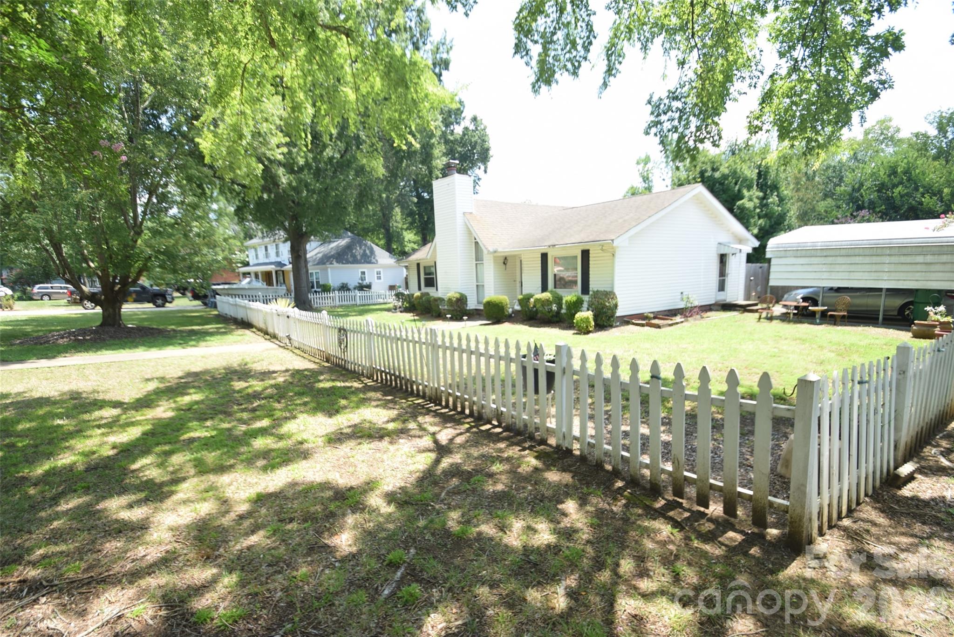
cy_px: 318
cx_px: 477
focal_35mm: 16
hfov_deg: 94.9
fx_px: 437
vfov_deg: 72.1
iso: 100
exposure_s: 1/160
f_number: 5.6
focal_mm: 11
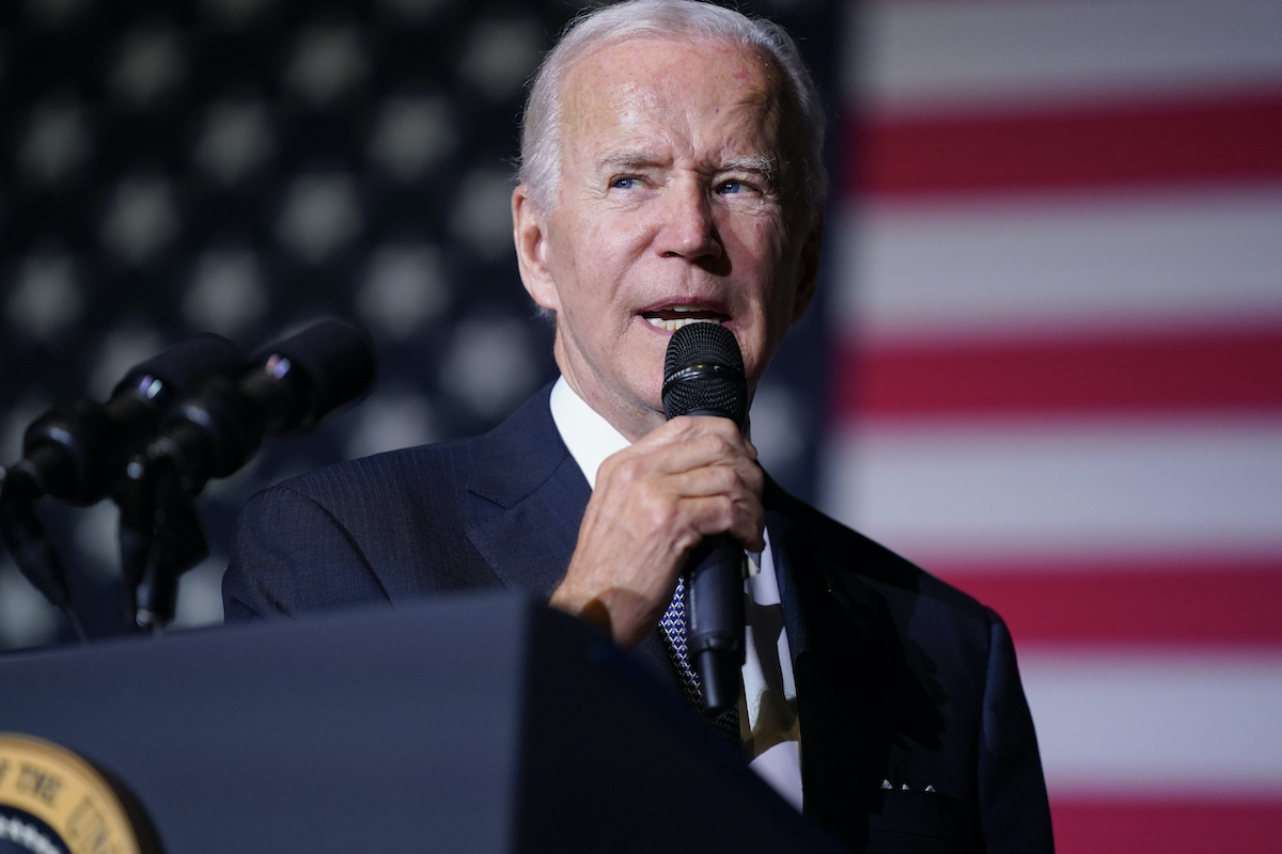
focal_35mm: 200
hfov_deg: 10.3
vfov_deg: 6.9
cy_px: 427
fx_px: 7122
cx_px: 641
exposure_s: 1/250
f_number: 2.8
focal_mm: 200
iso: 2500
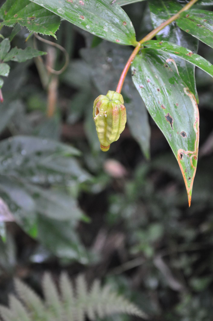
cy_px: 160
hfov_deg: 13.0
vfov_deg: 19.5
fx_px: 934
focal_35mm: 105
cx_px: 106
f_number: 5.3
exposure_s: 1/30
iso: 1400
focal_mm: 70
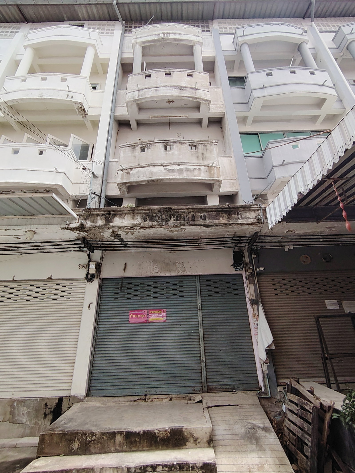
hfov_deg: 74.7
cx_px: 178
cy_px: 236
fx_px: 232
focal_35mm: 17
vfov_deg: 91.0
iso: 100
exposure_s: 1/476
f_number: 2.2
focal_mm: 1.43
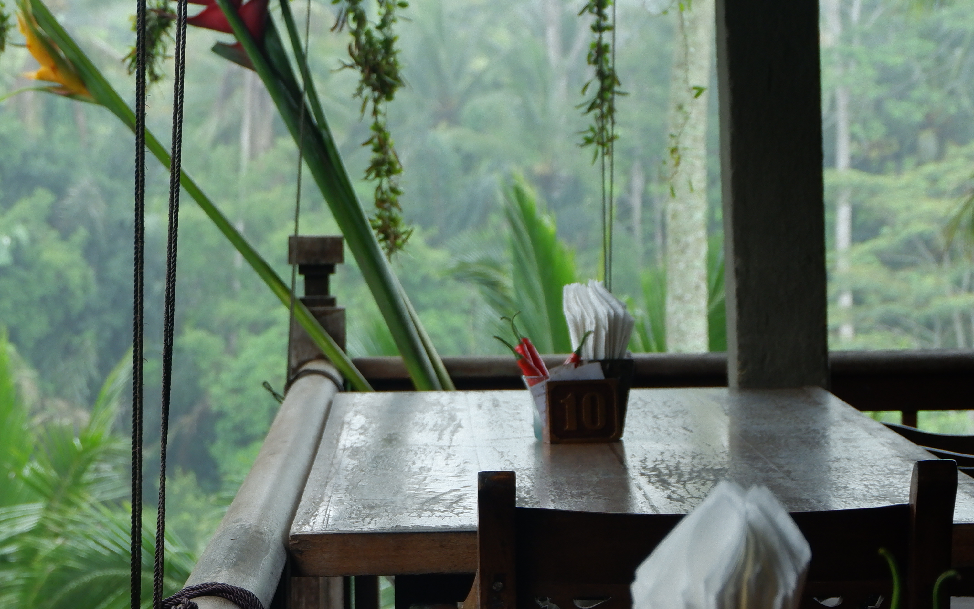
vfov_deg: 9.4
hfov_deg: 14.8
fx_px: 3716
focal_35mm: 140
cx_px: 84
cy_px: 333
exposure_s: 1/160
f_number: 5.6
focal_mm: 46.7
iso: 400
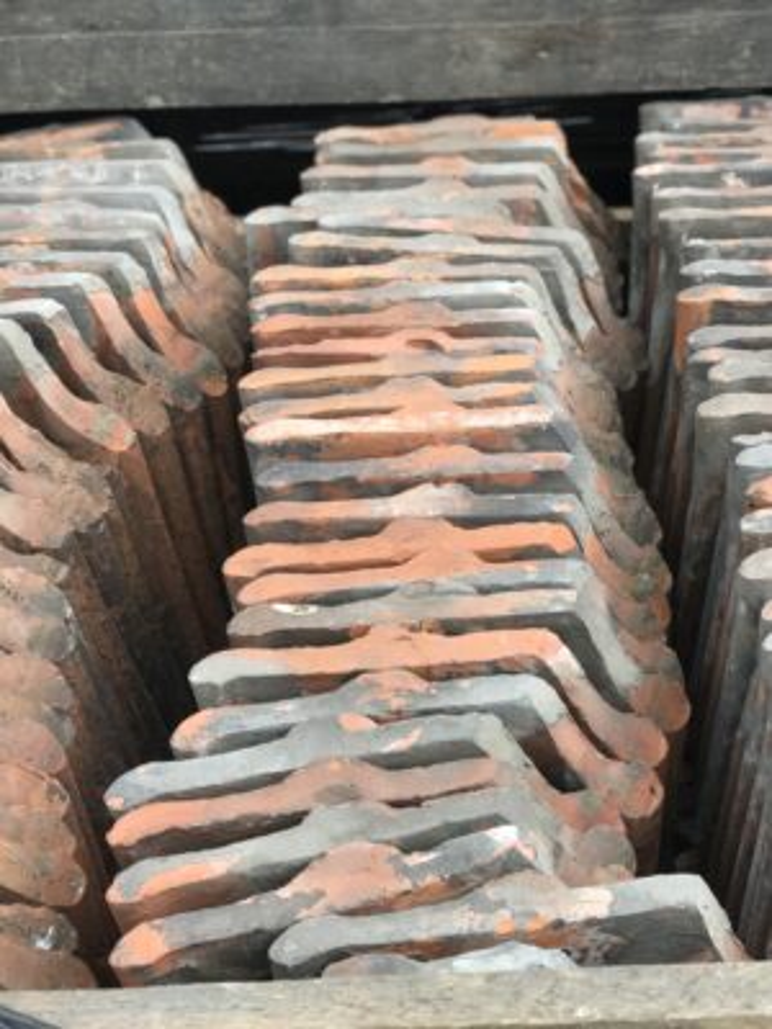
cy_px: 514
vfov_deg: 33.8
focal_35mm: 57
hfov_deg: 25.7
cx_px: 386
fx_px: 1695
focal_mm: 6.6
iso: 20
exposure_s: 1/123
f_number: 2.8
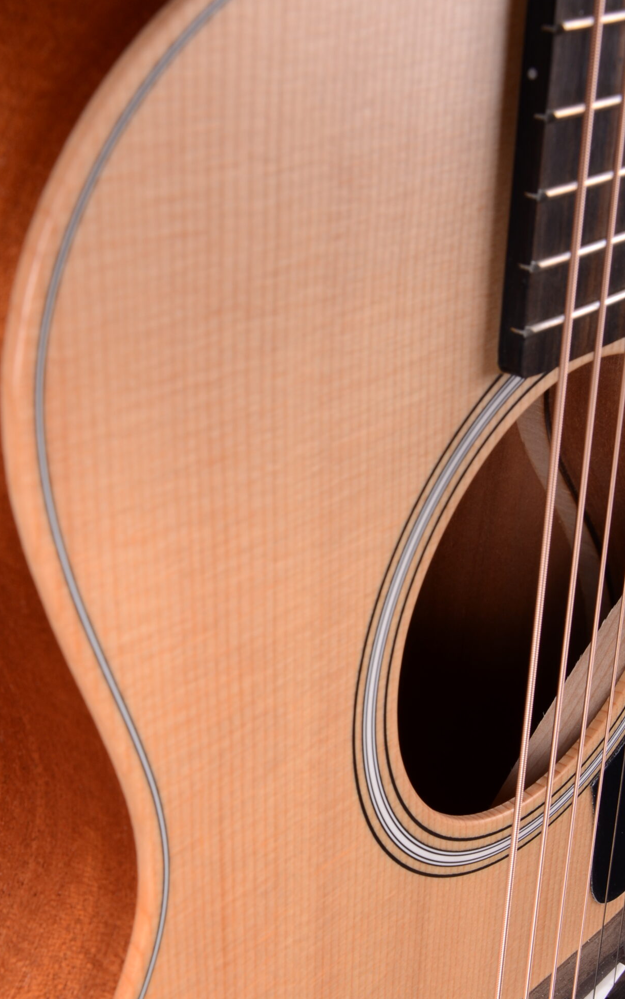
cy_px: 530
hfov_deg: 23.1
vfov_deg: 36.3
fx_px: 1526
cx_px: 256
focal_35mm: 56
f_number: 13
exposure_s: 1/200
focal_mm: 28
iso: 200
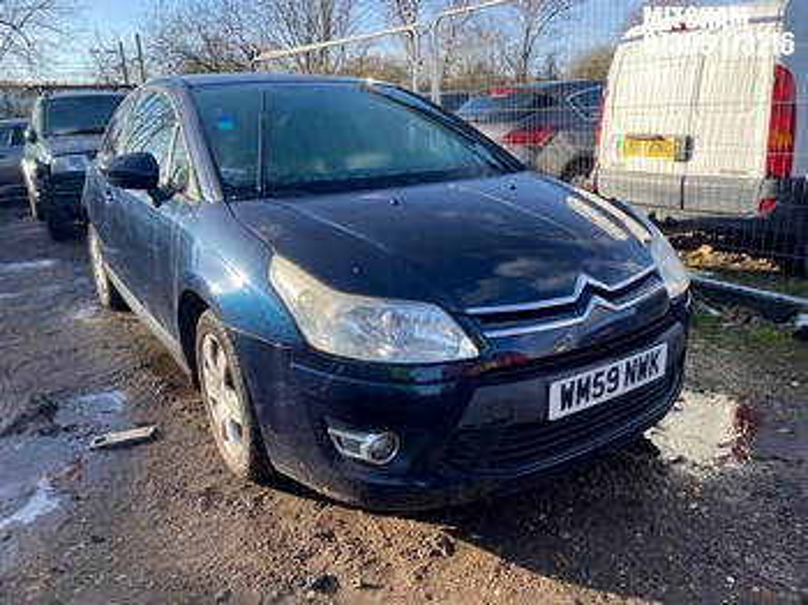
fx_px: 606
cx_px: 404
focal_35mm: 26
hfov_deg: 67.3
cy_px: 302
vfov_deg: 53.0
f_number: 1.8
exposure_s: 1/610
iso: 32
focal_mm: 4.25
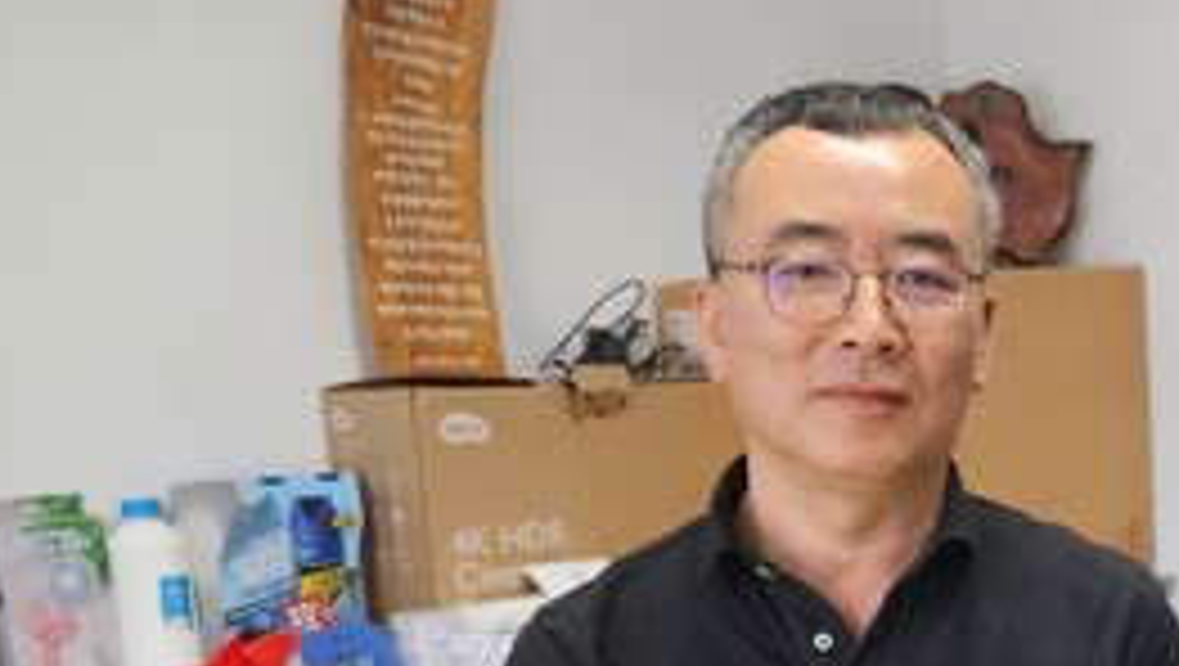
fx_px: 2003
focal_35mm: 64
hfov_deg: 30.6
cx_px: 1161
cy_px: 794
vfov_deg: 18.0
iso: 200
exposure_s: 1/180
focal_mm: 5.4
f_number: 1.8
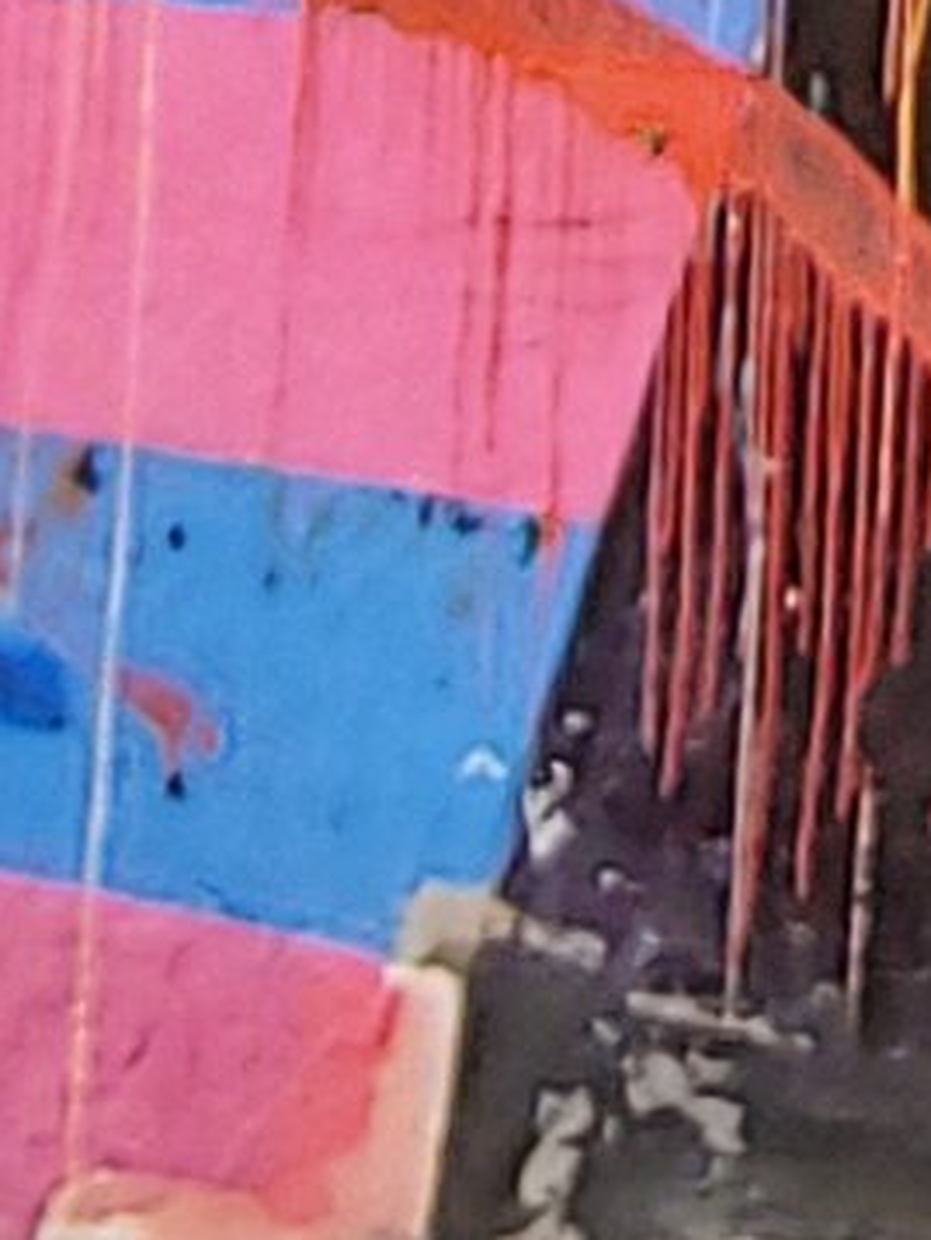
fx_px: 5913
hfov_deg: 8.5
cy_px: -1733
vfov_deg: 10.4
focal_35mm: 165
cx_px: 1914
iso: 50
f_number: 2.4
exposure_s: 1/120
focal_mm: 1.75
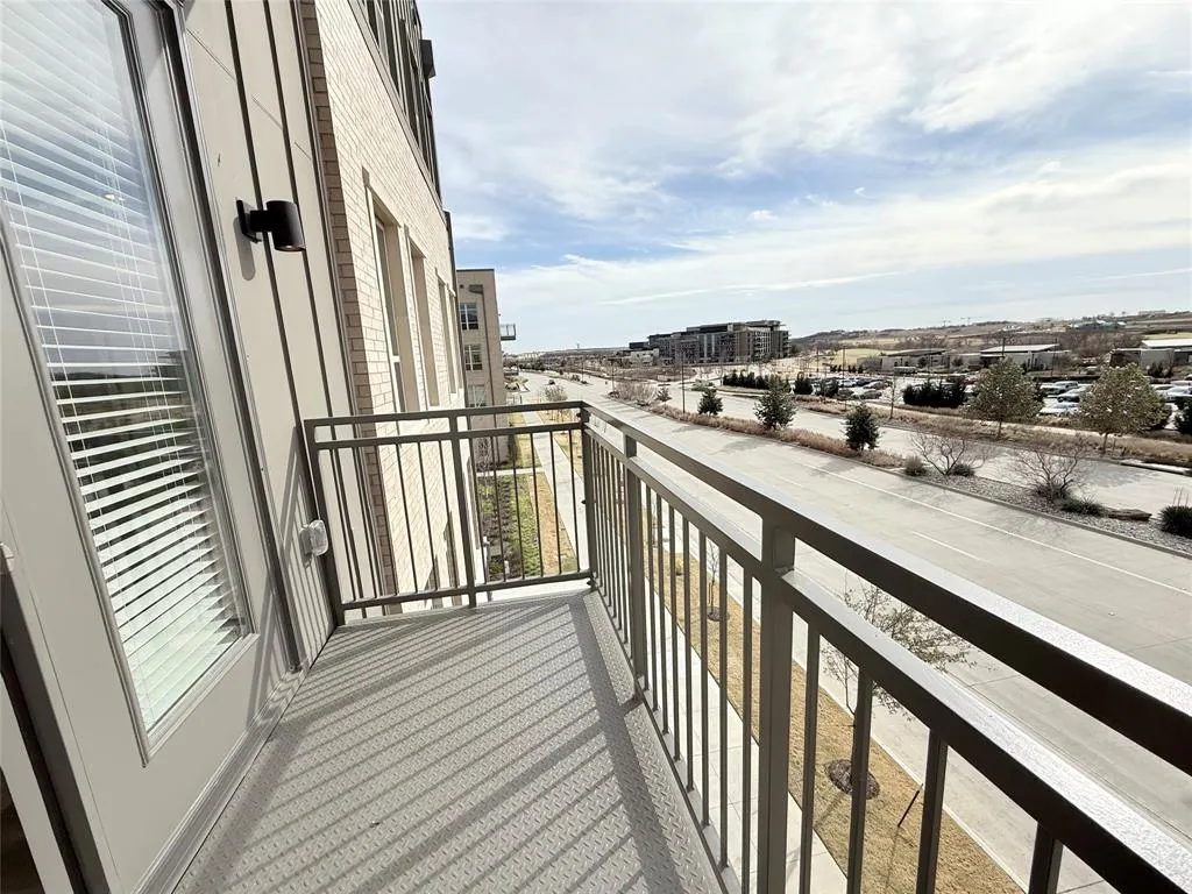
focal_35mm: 14
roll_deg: +3.1
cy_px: 447
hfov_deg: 102.1
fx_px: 482
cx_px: 596
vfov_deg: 85.7
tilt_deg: -10.9
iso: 50
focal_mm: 2.22
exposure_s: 1/2841
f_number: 2.2
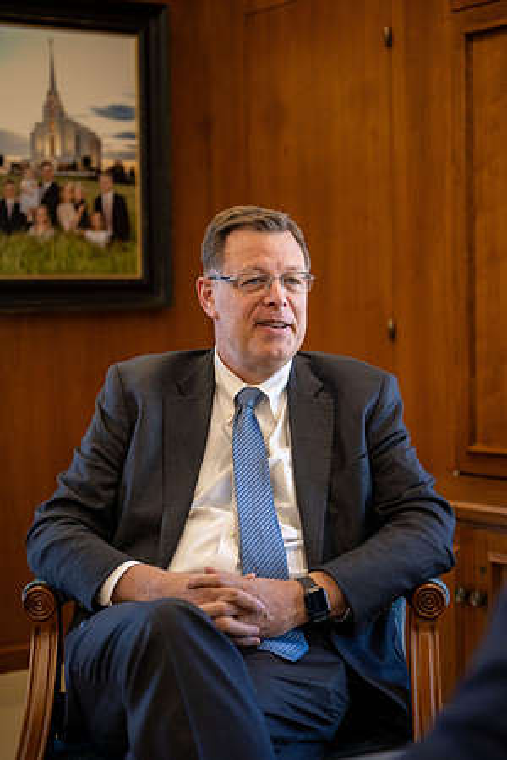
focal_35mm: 70
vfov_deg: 28.8
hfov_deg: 19.5
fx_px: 1479
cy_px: 380
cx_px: 254
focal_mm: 70
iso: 1250
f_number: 2.8
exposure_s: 1/320
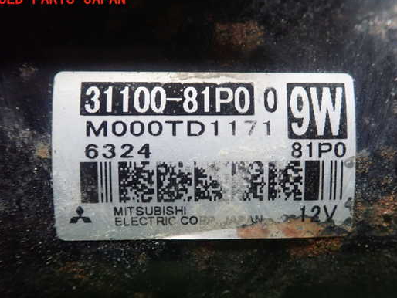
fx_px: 402
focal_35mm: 35
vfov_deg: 40.7
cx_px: 217
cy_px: 163
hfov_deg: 52.5
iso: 800
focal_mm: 5.5
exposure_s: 1/125
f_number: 2.3
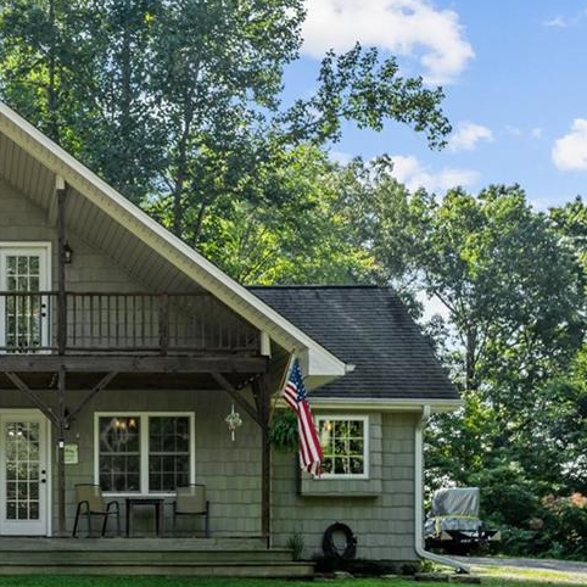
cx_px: -7
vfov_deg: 26.5
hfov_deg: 25.1
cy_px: 331
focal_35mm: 65
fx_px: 1247
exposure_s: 1/160
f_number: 8
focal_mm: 36
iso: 160
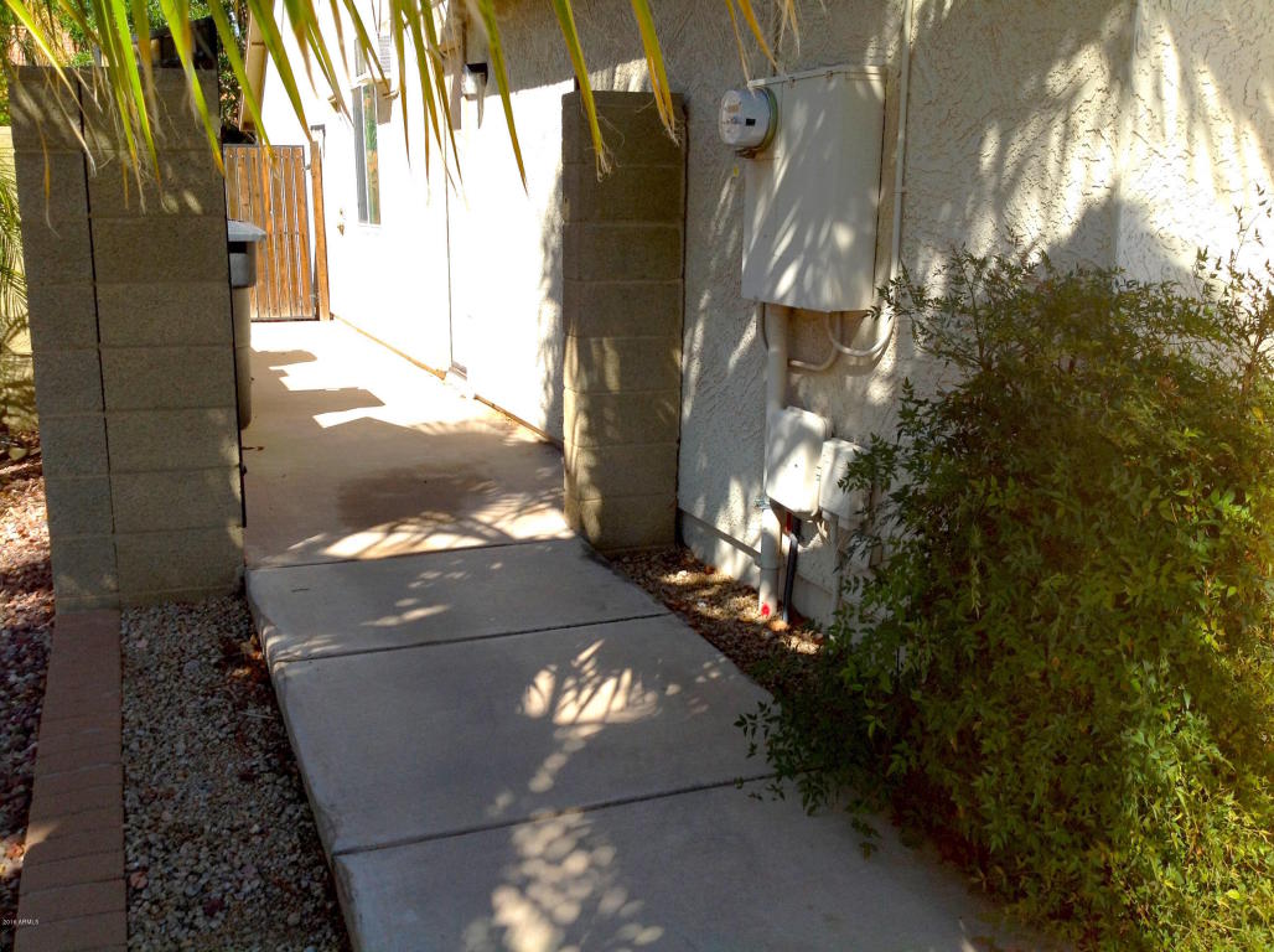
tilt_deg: -12.7
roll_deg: -1.0
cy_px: 476
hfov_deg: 52.7
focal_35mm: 35
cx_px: 637
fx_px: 1286
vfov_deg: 40.6
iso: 50
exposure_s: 1/944
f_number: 2.4
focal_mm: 4.28
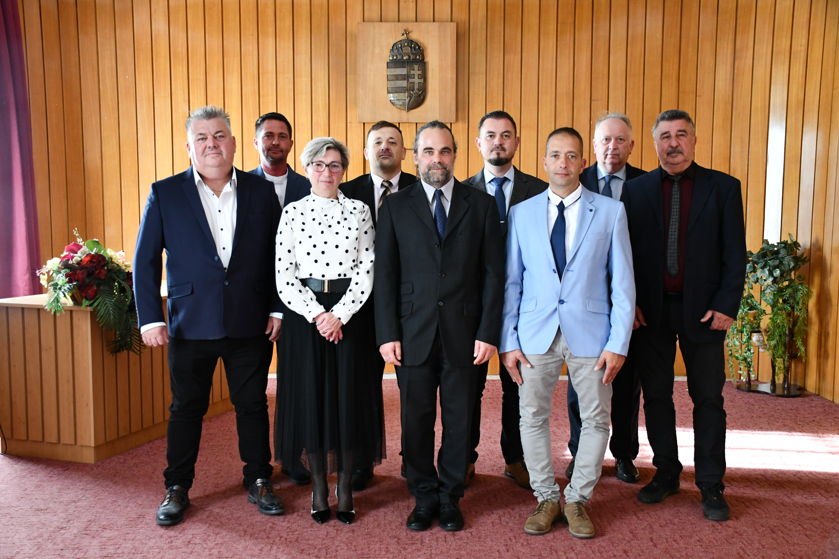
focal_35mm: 39
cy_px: 280
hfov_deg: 49.6
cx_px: 420
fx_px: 909
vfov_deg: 34.2
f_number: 3.8
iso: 2200
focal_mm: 26
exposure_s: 1/125
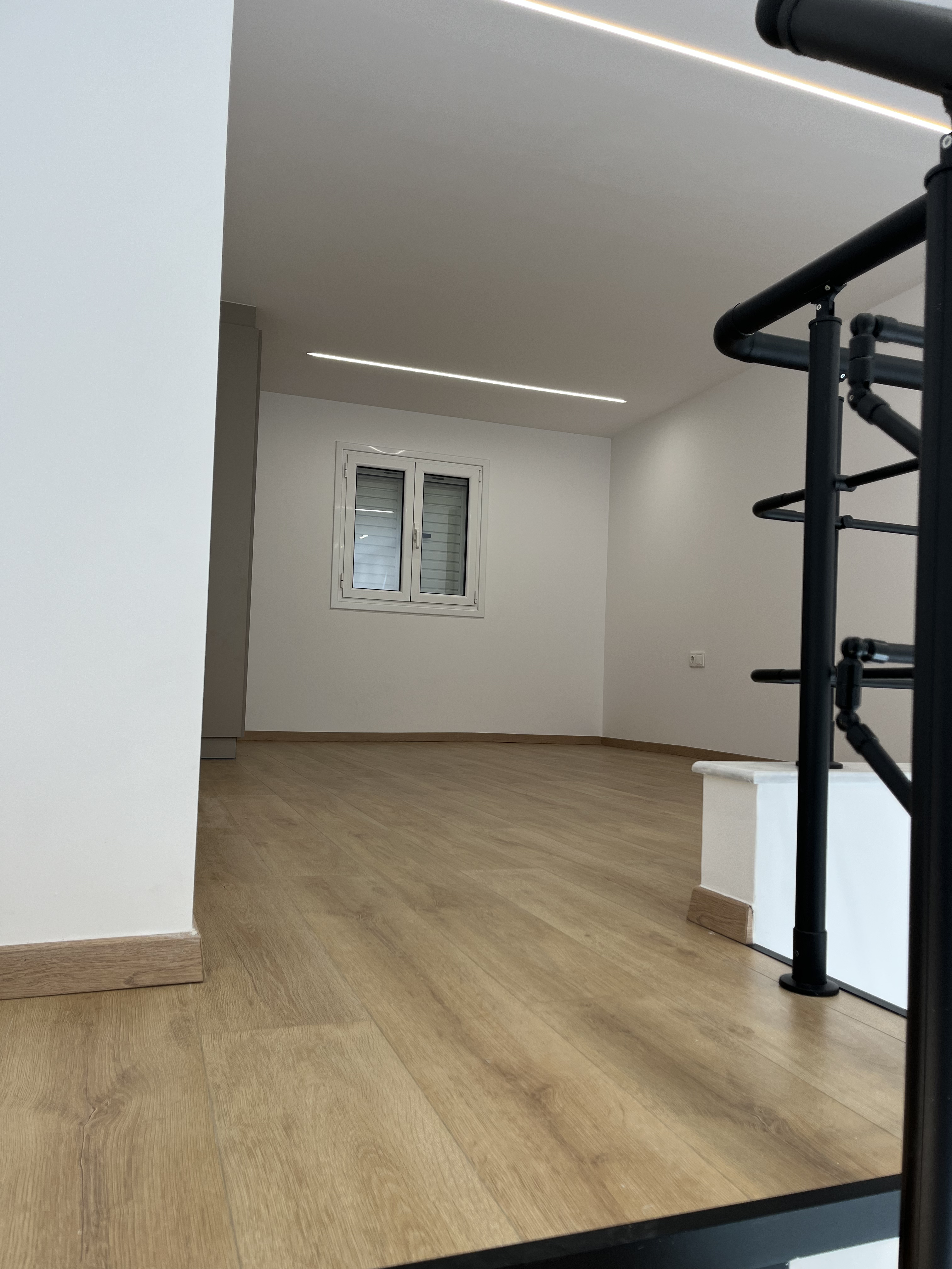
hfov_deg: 53.1
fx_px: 953
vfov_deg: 67.3
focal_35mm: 26
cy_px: 634
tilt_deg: +1.6
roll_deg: -1.5
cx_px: 476
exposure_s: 1/116
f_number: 1.6
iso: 32
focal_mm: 5.1
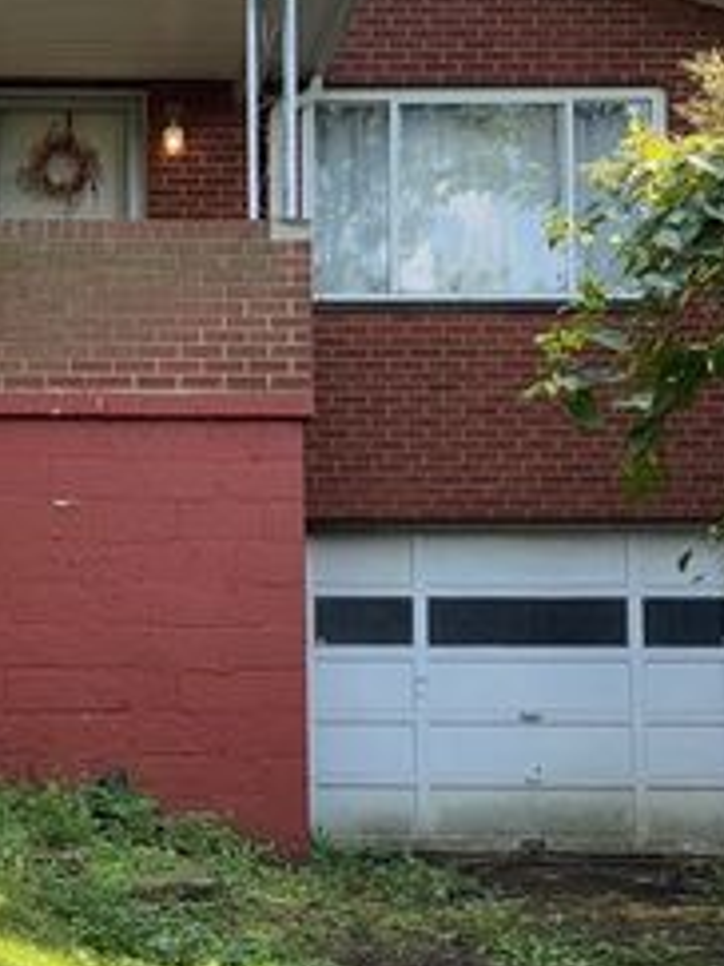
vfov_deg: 29.3
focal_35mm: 66
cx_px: 88
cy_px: 594
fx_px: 1842
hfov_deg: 21.8
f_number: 1.78
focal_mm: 6.76
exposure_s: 1/1091
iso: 125
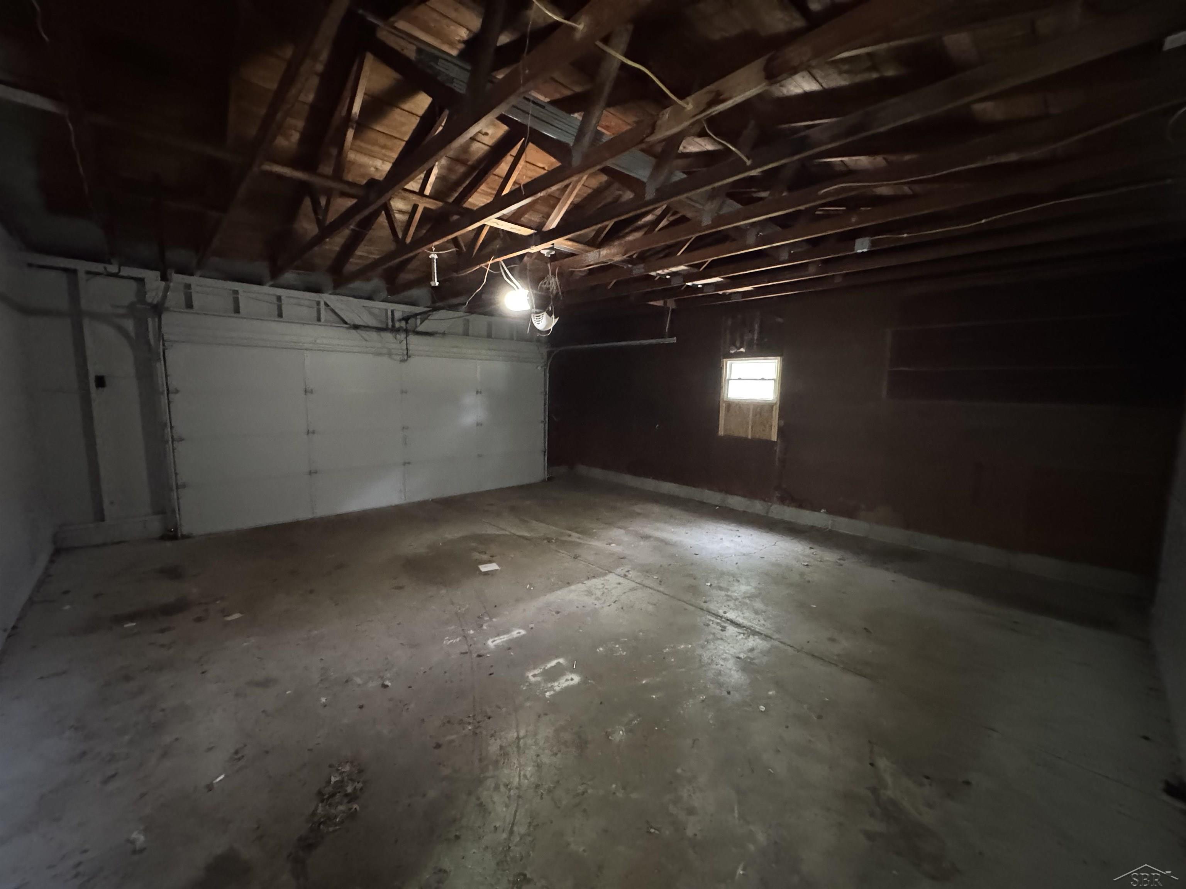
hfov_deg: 102.1
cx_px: 593
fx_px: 480
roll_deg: -0.6
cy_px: 444
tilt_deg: -6.1
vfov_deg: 85.7
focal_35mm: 14
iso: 1600
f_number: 2.2
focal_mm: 2.22
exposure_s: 1/31
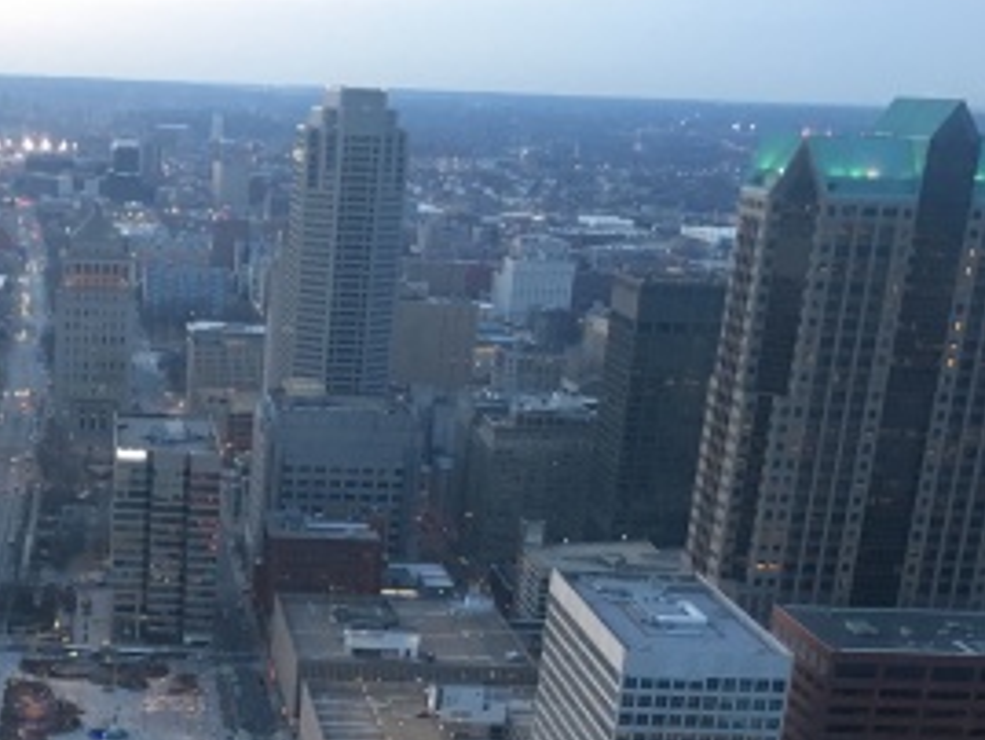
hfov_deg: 27.2
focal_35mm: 69
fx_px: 1964
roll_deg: -0.7
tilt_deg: -21.1
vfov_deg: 20.3
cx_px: 114
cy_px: 835
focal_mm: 4.15
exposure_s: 1/30
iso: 80
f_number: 2.2
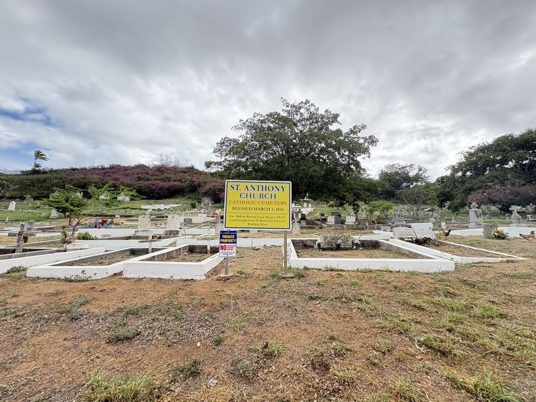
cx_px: 268
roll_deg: -1.1
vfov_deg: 85.7
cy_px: 201
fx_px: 217
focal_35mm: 14
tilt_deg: +12.1
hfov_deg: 102.1
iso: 64
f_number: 2.2
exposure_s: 1/337
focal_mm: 2.22
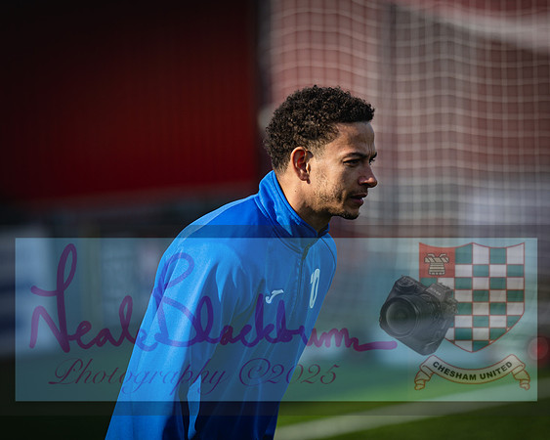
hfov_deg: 8.5
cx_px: 275
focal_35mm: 228
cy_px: 220
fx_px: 3706
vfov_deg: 6.8
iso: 80
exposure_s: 1/3200
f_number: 1.8
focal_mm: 135
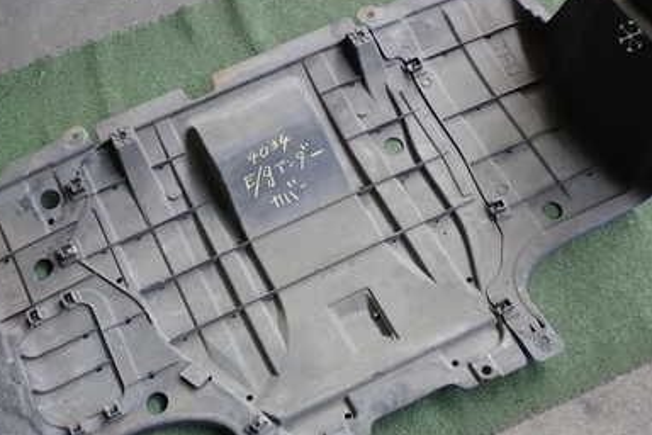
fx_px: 942
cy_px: 195
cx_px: 294
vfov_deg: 26.0
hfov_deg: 38.2
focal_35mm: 52
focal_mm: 5.79
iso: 160
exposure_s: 1/125
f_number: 2.4
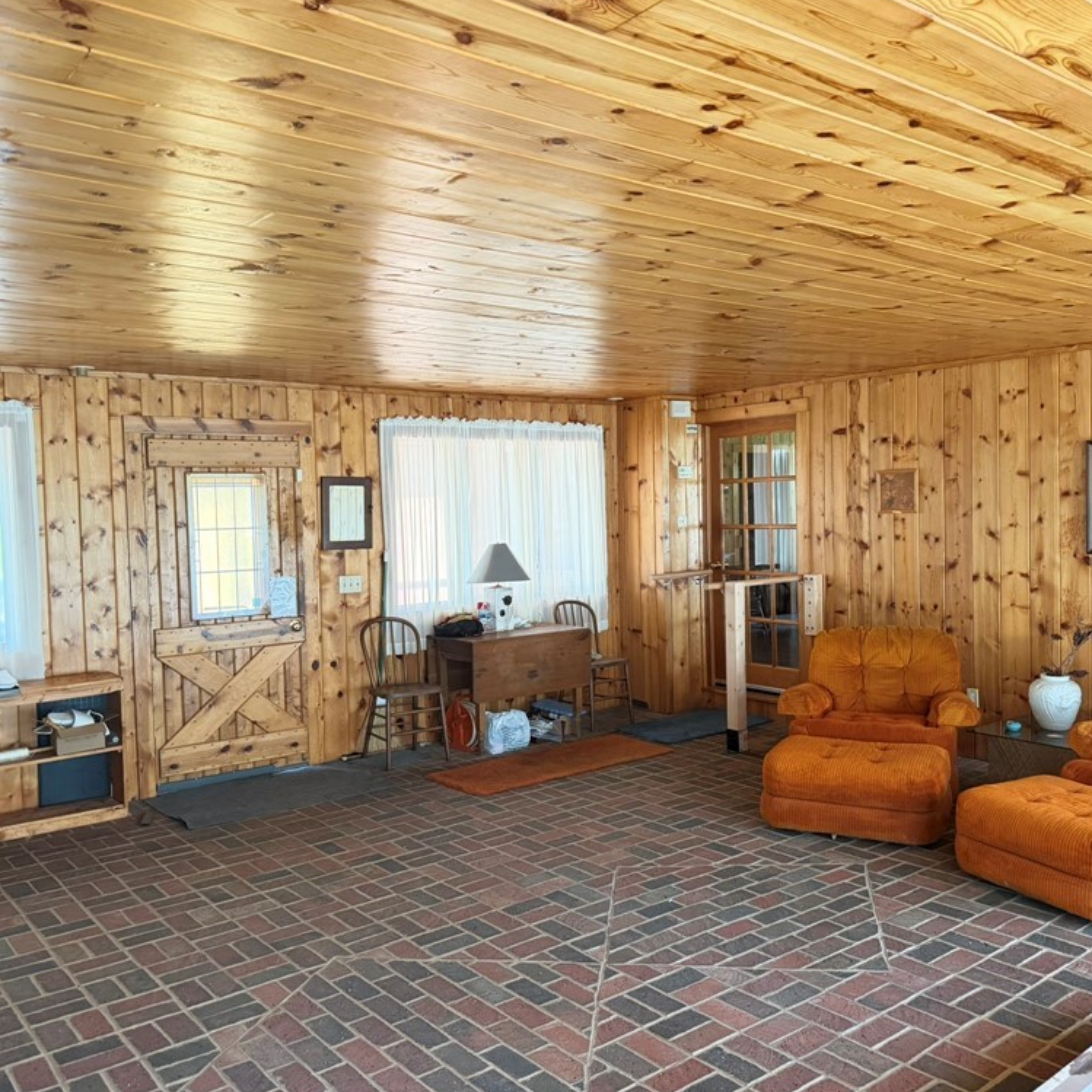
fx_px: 1035
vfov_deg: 55.6
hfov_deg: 55.6
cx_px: 544
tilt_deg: -3.4
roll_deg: +2.0
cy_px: 542
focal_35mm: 29
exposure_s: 1/60
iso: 640
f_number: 1.78
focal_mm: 6.76
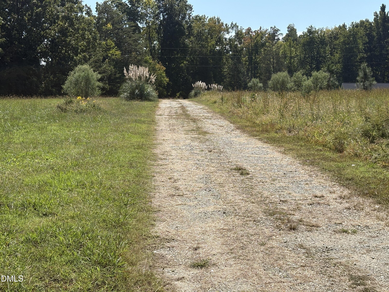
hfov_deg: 36.8
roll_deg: +0.9
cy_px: 146
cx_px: 194
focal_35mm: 52
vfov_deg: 28.0
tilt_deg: -6.1
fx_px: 584
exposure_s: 1/4329
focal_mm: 5.96
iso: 40
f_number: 1.6
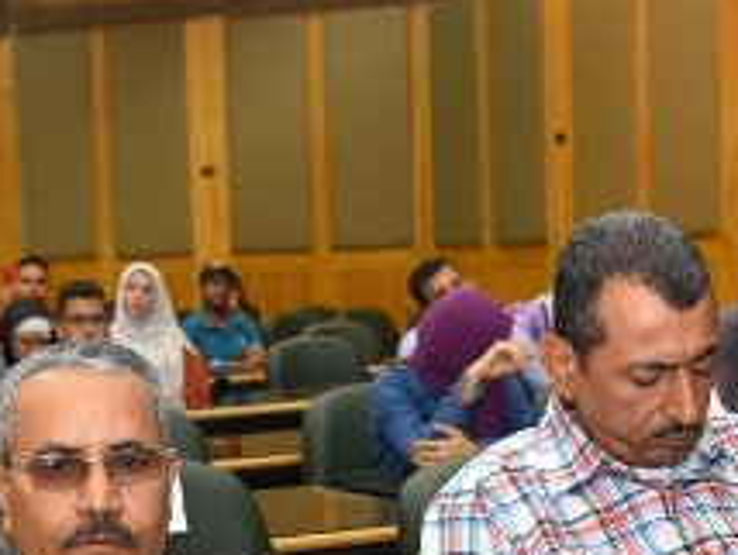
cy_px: 512
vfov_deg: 15.9
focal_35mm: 92
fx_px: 1964
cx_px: 241
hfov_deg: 21.2
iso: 2500
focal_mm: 32
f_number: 4.5
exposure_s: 1/125
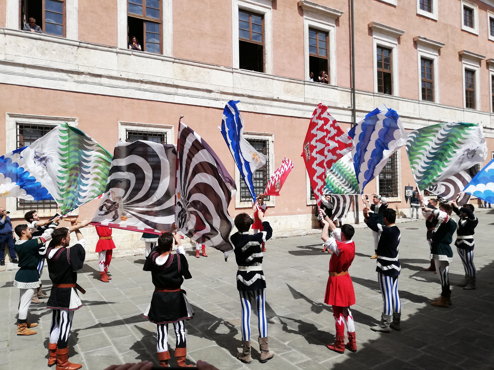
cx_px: 247
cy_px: 185
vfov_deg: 53.1
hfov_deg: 67.3
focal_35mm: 26
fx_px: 371
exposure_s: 1/1185
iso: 50
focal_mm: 3.81
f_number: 2.2
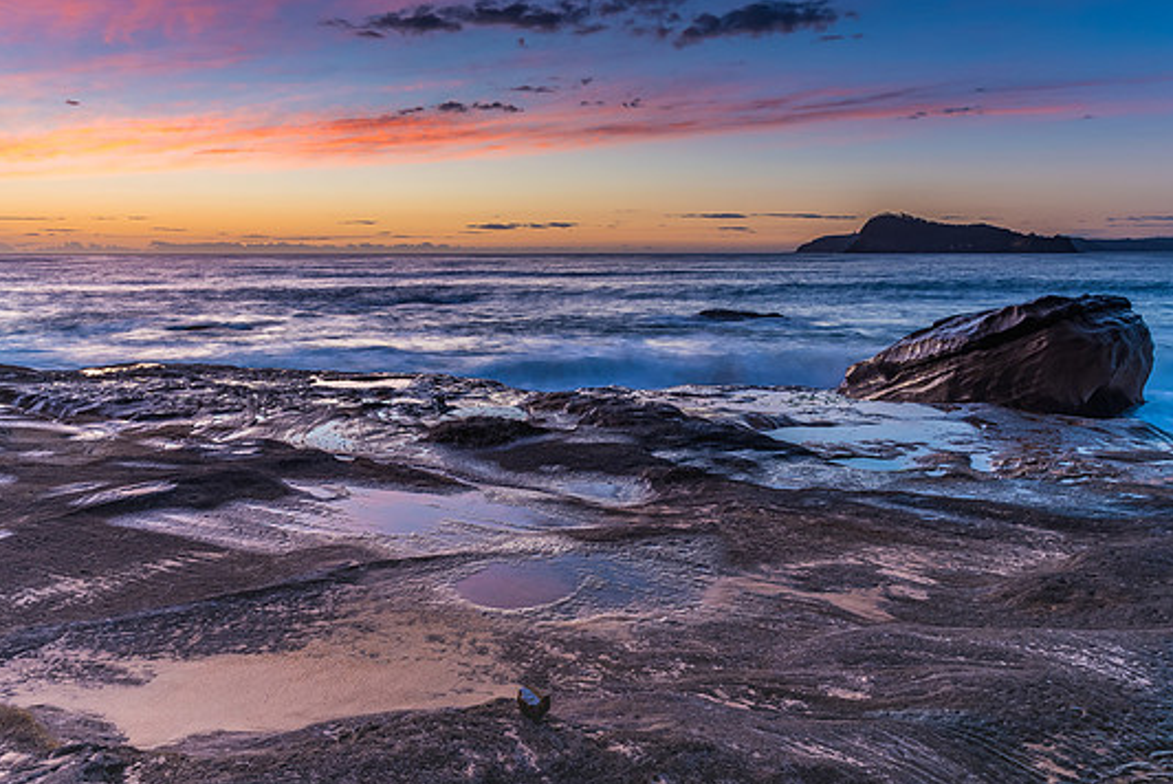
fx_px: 880
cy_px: 371
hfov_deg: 67.3
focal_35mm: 27
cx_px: 605
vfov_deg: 48.0
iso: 50
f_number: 11
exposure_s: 1.3
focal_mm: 16
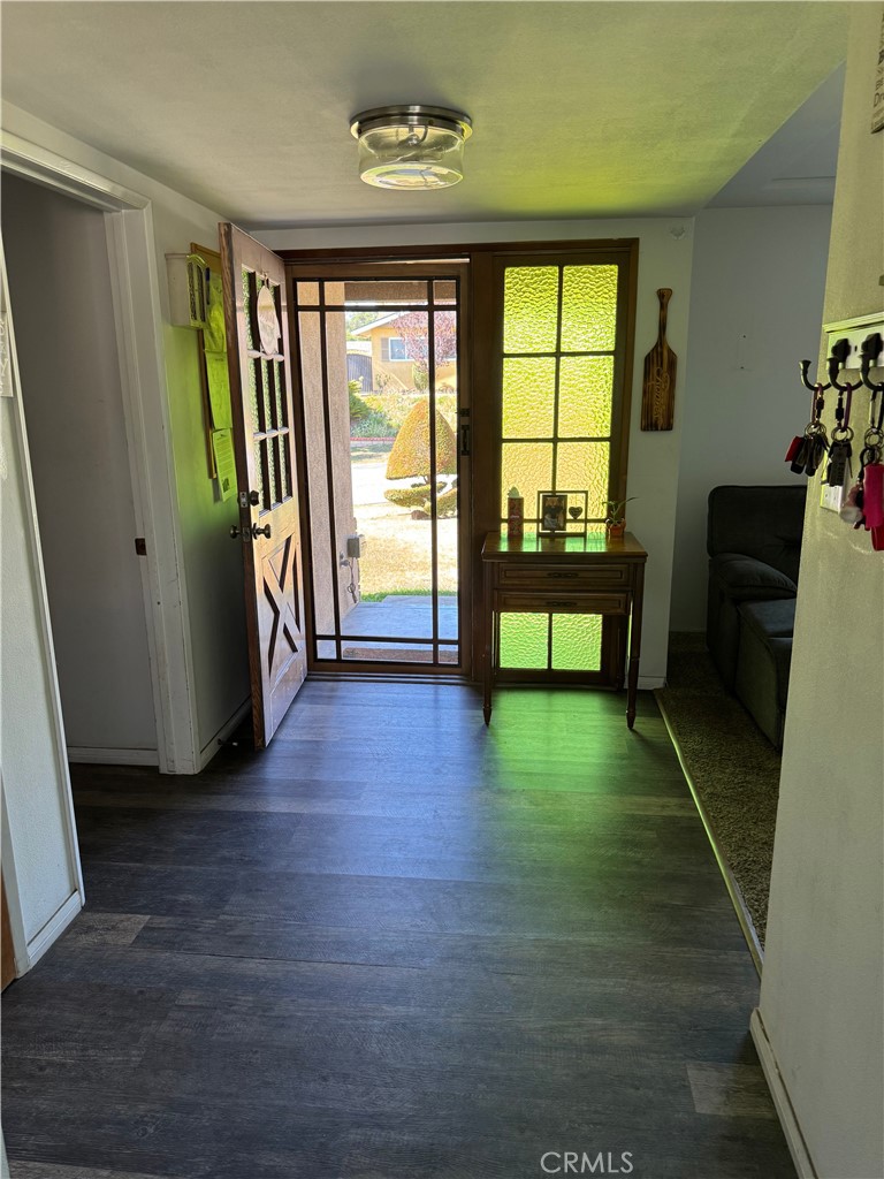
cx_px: 442
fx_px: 817
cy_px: 590
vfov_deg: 71.6
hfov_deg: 56.8
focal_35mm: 24
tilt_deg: -14.8
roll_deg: +1.8
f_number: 1.78
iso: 125
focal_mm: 6.76
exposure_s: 1/120
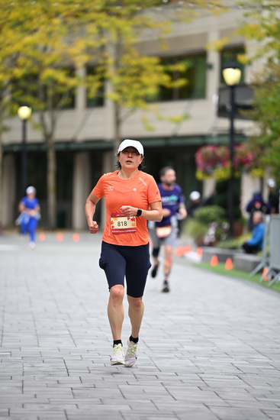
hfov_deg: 7.4
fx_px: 2157
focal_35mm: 185
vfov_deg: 11.1
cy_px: 210
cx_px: 140
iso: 640
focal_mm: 185
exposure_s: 1/2000
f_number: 2.8
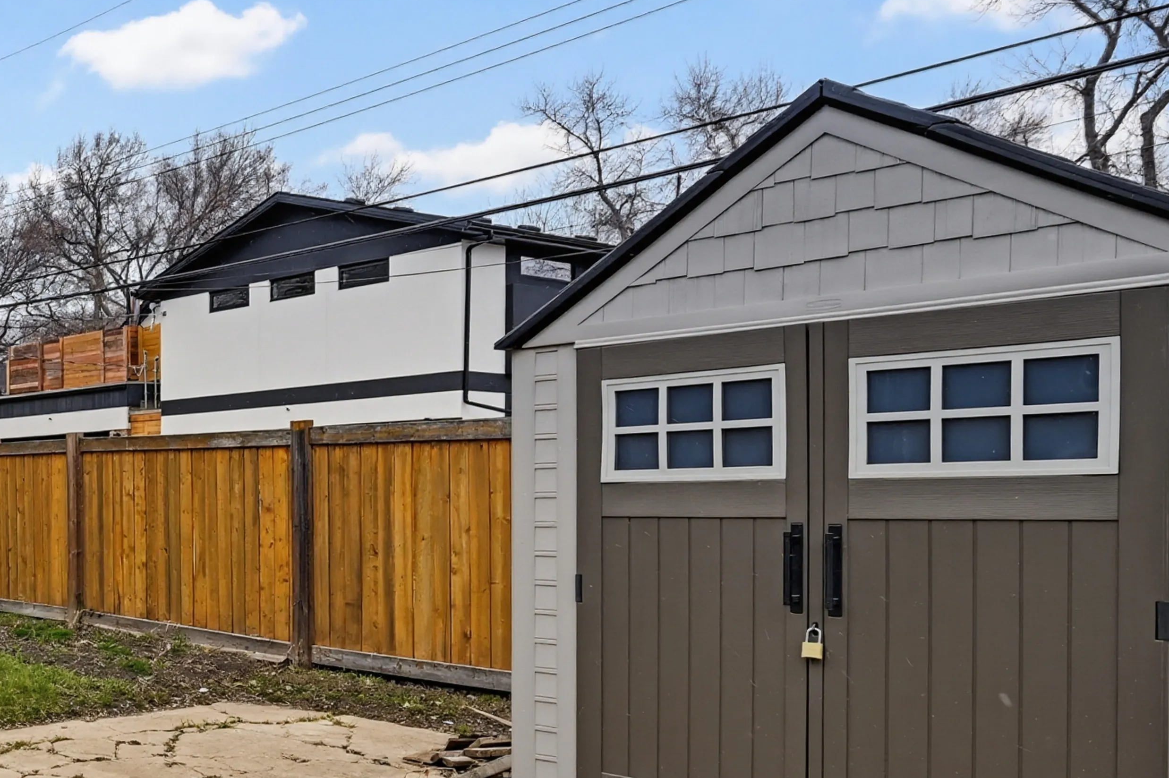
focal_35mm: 37
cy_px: 526
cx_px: -120
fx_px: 1207
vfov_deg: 35.3
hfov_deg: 41.2
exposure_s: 1/1250
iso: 400
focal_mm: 15.5
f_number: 8
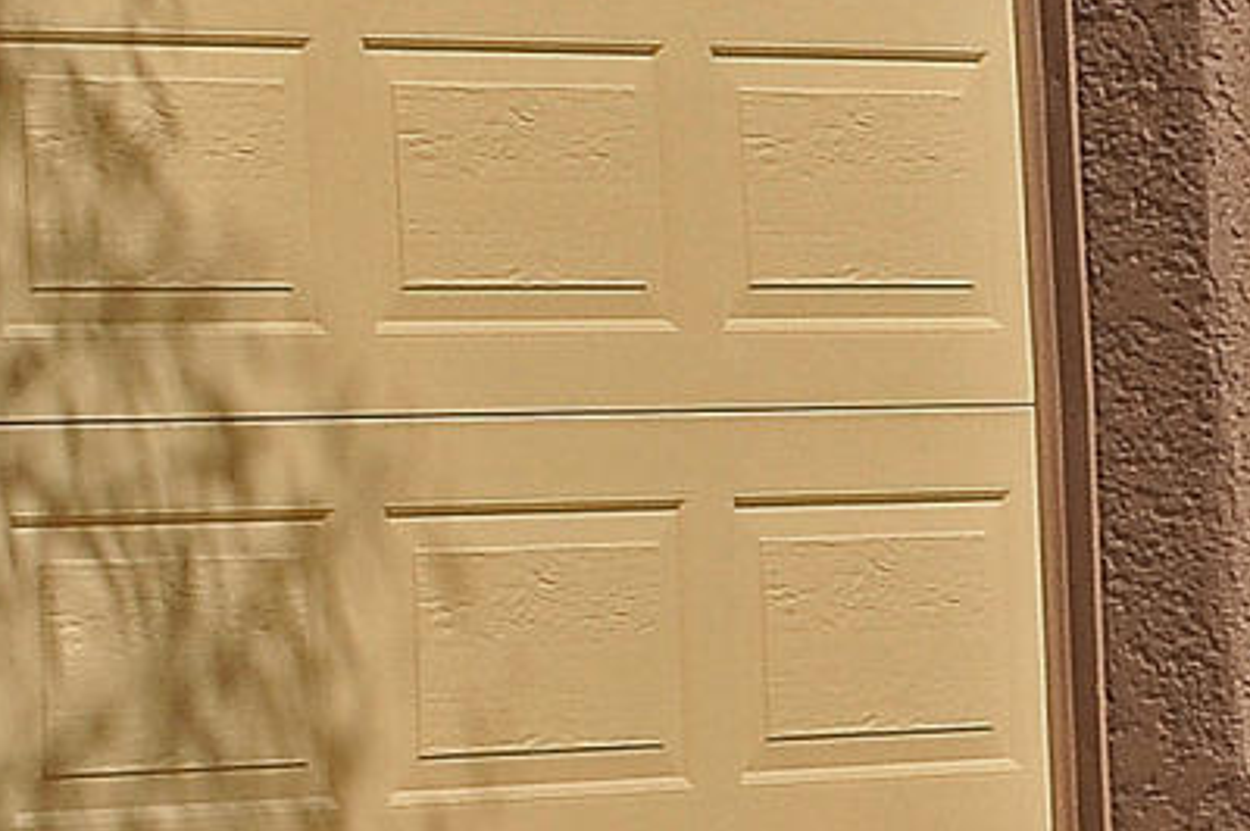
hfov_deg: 8.8
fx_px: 6765
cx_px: -2453
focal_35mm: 195
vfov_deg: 7.0
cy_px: -297
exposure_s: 1/320
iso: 320
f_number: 14
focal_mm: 26
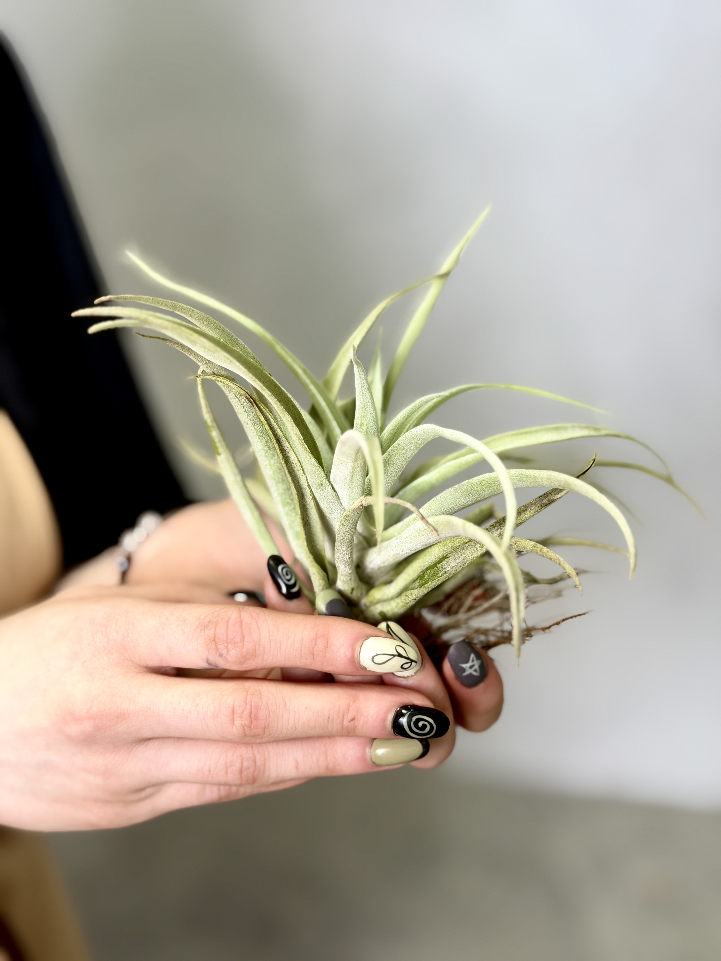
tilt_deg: -15.5
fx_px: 1333
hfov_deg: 30.3
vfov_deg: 39.7
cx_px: 360
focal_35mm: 48
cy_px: 480
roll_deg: -1.5
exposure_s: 1/140
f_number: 1.78
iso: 50
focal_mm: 6.76
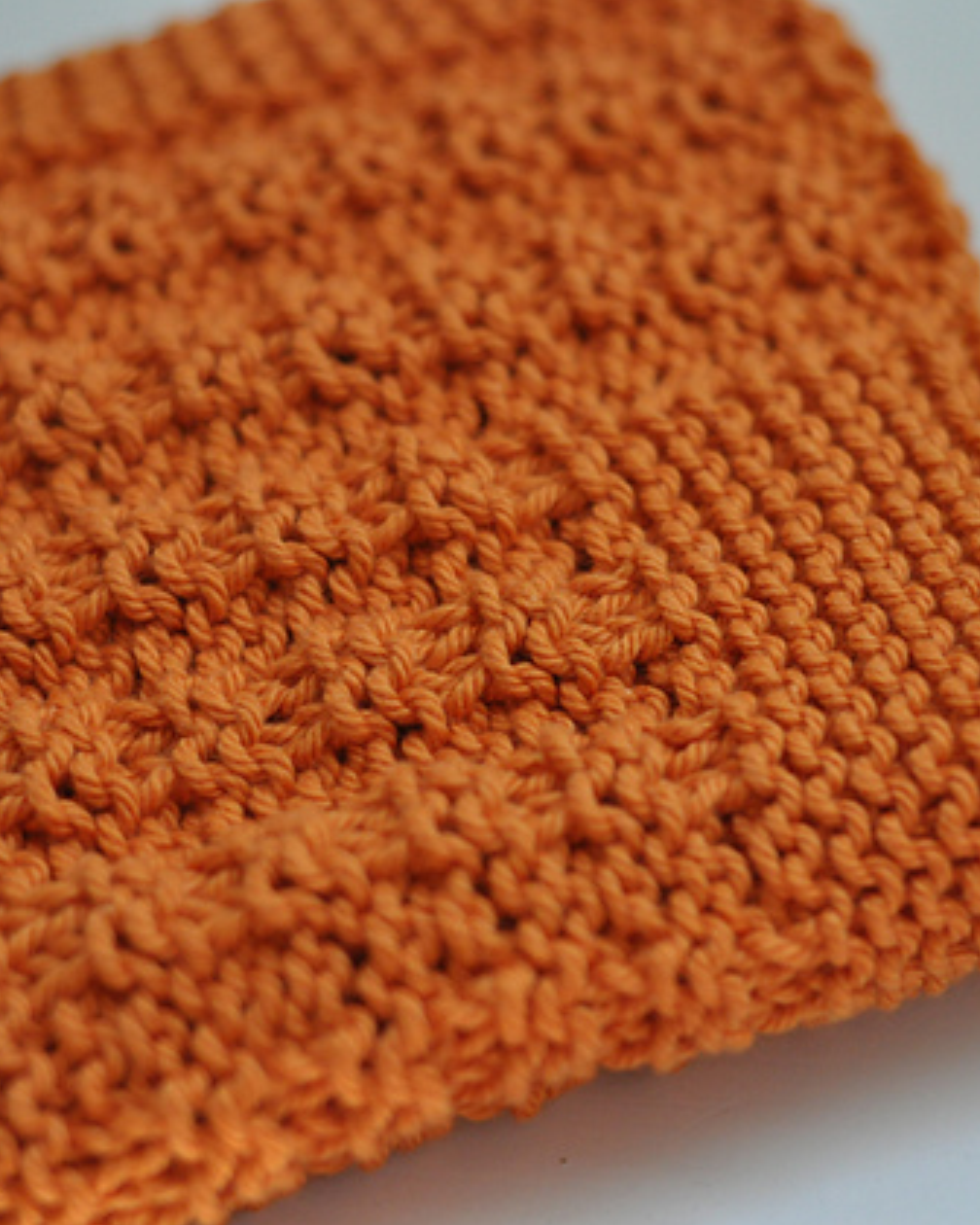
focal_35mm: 107
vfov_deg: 17.9
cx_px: 586
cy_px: 617
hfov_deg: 14.4
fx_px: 3879
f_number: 2.8
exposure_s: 1/1000
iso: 1250
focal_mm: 50
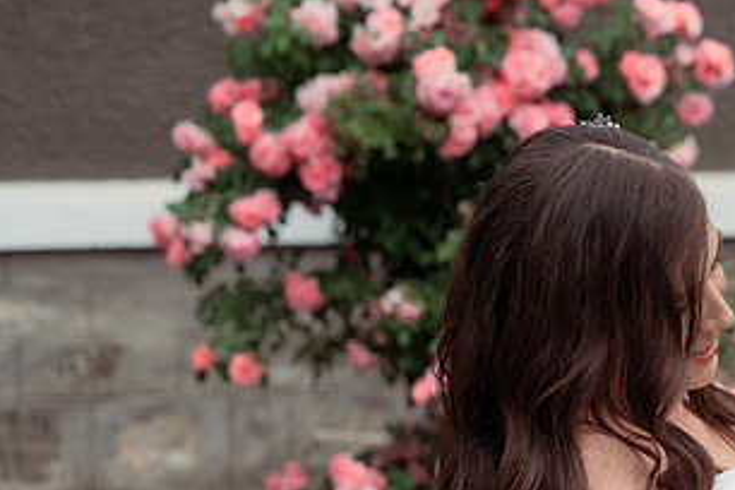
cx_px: 802
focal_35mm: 188
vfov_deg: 7.3
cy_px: 453
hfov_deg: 10.8
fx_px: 3838
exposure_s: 1/800
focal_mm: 85
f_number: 5
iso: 250
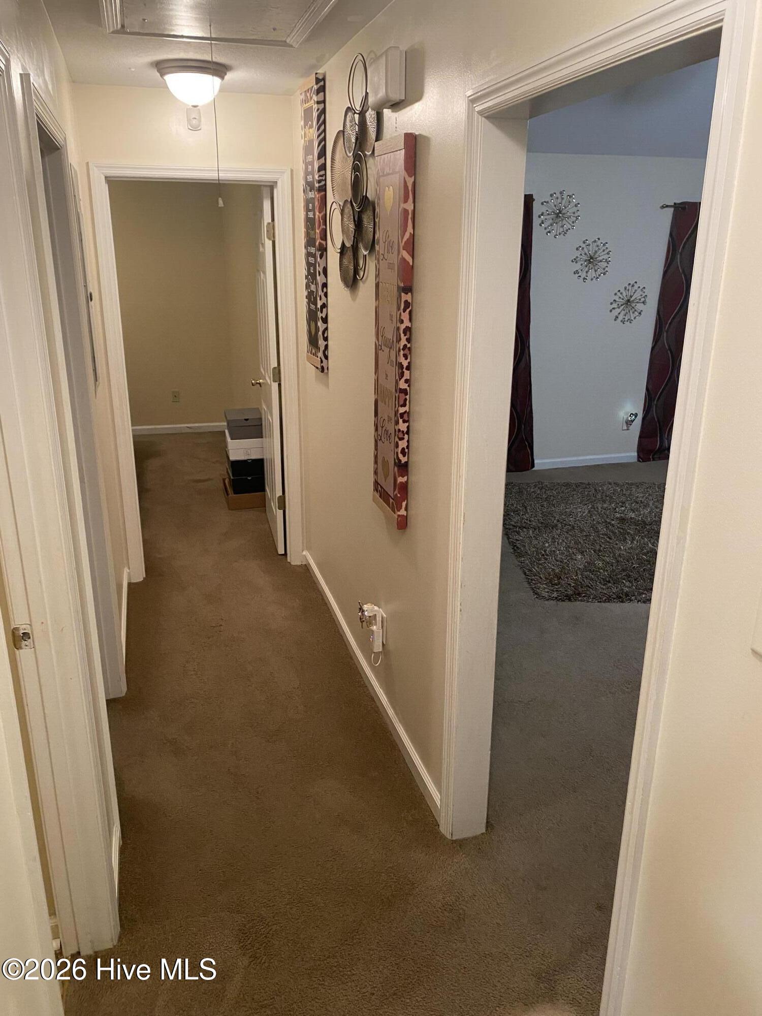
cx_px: 381
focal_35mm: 26
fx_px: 763
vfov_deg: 67.3
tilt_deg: -15.8
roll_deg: +0.4
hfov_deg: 53.1
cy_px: 508
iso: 320
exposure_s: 1/60
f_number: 1.8
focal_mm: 4.25
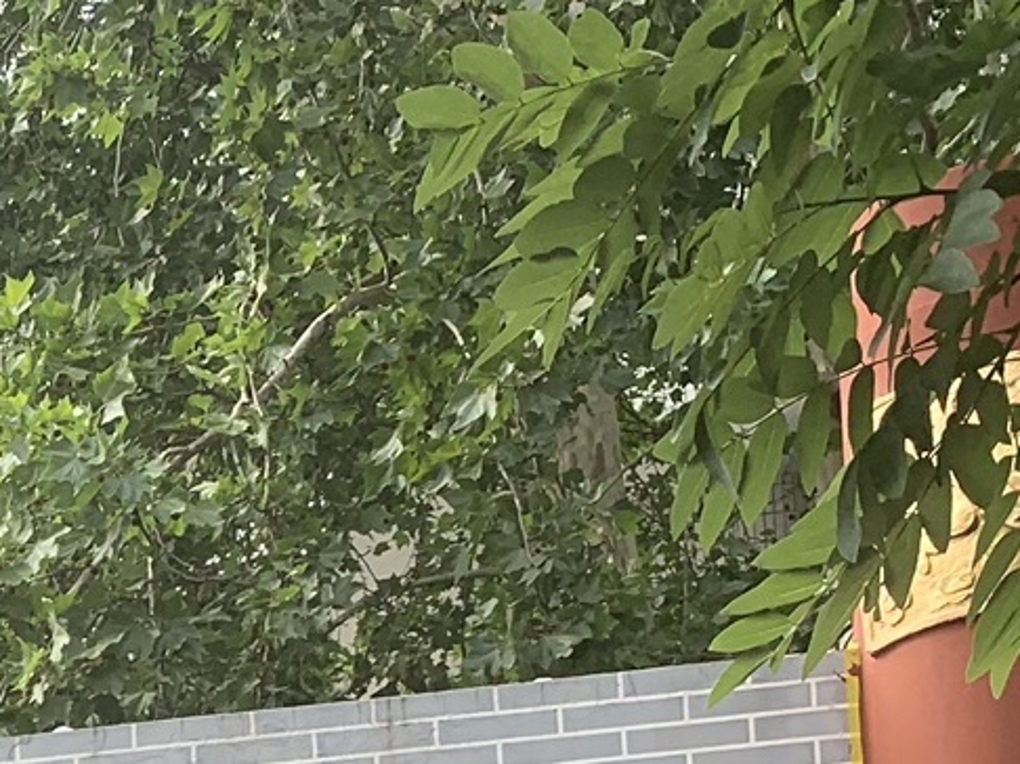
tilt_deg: +8.8
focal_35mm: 107
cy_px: 1501
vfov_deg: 12.3
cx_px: -640
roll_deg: +0.5
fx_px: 3151
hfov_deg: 16.3
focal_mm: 4.25
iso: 25
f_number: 1.8
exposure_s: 1/375
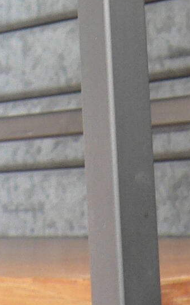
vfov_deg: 10.5
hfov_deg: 7.2
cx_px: 52
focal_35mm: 181
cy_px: -338
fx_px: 1501
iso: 80
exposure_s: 1/50
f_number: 2.8
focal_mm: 6
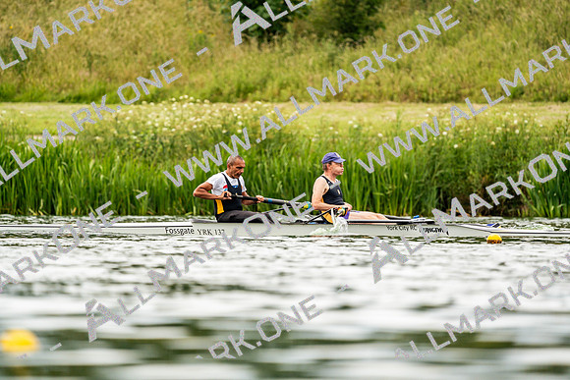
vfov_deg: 2.3
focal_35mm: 600
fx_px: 9502
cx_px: 285
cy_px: 190
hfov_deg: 3.4
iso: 500
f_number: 6.3
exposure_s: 1/2000
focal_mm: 600
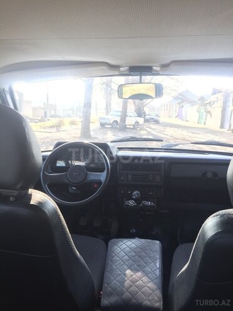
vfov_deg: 61.7
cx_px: 116
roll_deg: -2.4
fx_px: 260
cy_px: 156
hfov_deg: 48.2
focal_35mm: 29
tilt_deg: -9.6
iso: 40
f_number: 2.2
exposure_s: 1/100
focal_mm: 4.15
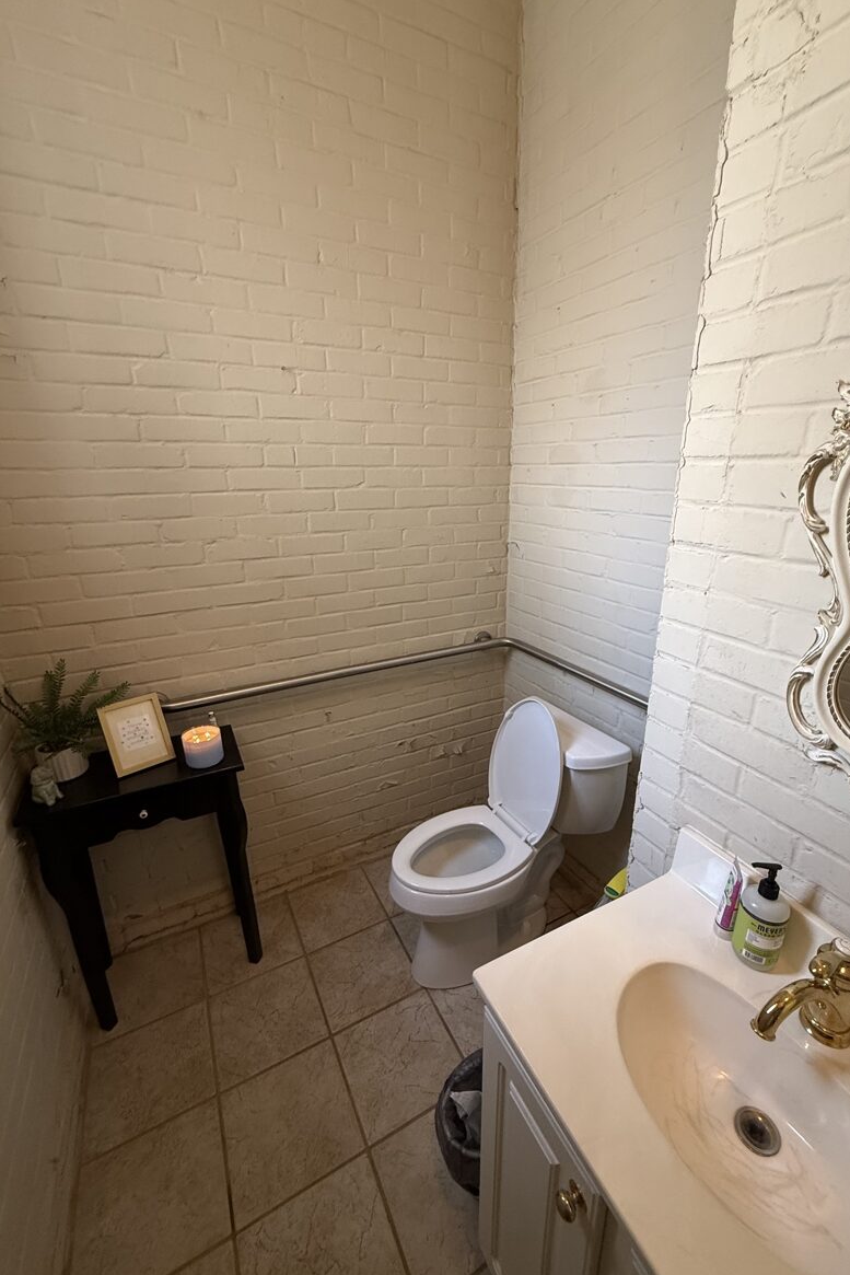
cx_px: 457
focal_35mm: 15
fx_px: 531
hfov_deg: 77.2
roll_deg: -0.6
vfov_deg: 100.4
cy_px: 646
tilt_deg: -18.1
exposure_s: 1/60
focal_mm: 2.22
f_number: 2.2
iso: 250
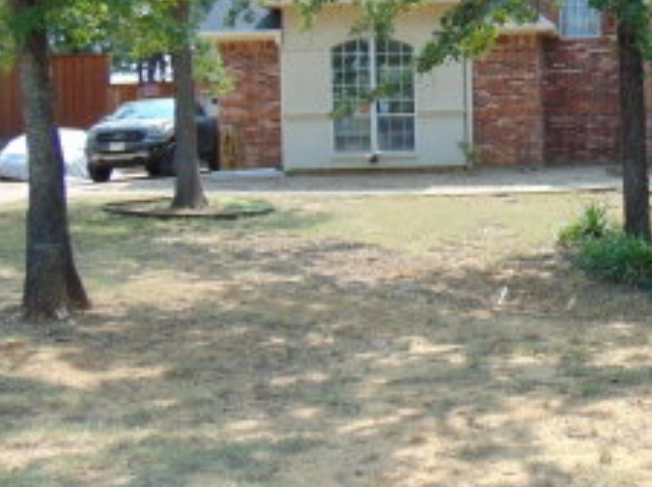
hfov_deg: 32.1
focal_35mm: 57
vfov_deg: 25.2
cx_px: 594
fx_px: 1072
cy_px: 113
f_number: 3
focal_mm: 4.5
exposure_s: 1/400
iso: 80
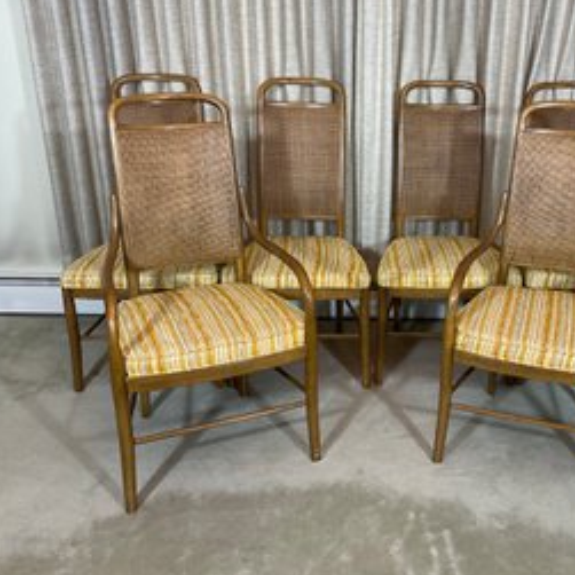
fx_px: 658
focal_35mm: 35
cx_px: 375
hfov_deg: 46.6
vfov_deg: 47.2
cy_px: 283
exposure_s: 1/60
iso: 64
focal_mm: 3
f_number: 1.8
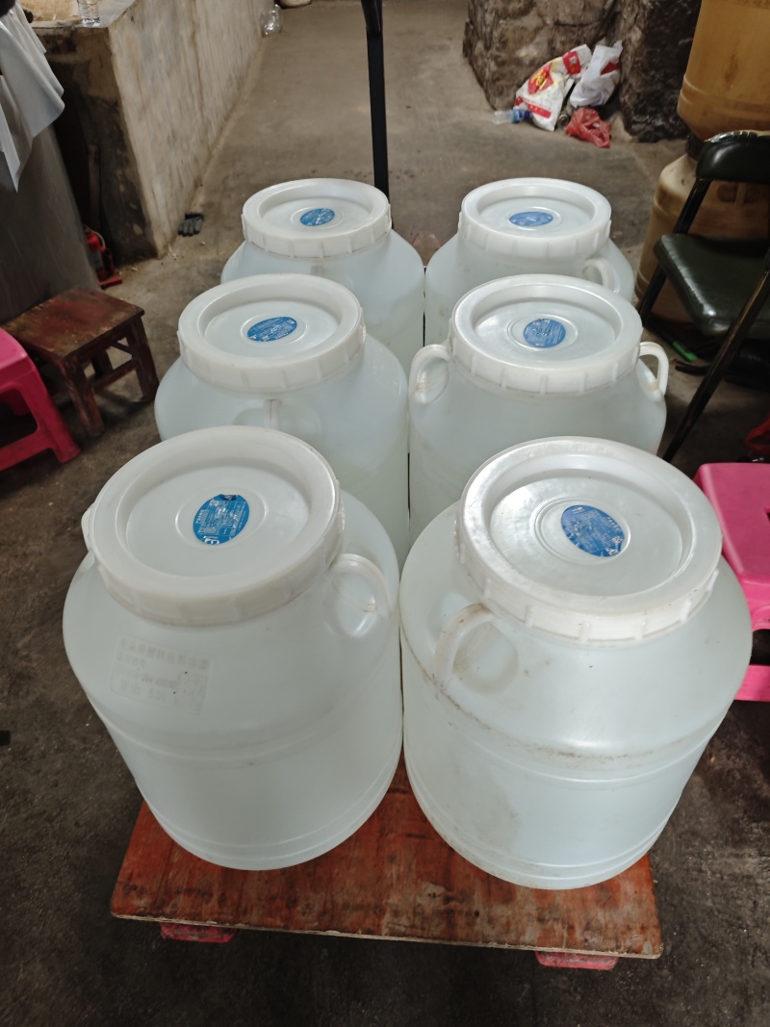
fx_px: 712
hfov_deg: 56.8
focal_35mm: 24
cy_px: 514
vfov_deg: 71.6
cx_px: 385
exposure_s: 1/50
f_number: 1.6
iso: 400
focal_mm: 5.84
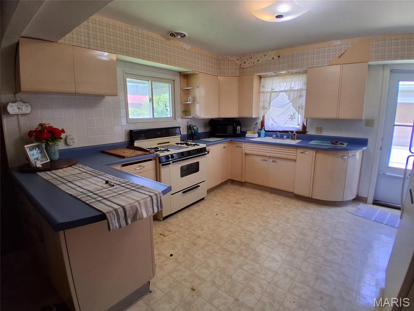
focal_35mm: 17
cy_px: 156
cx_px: 207
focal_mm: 1.4
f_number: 2.2
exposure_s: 1/120
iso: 125
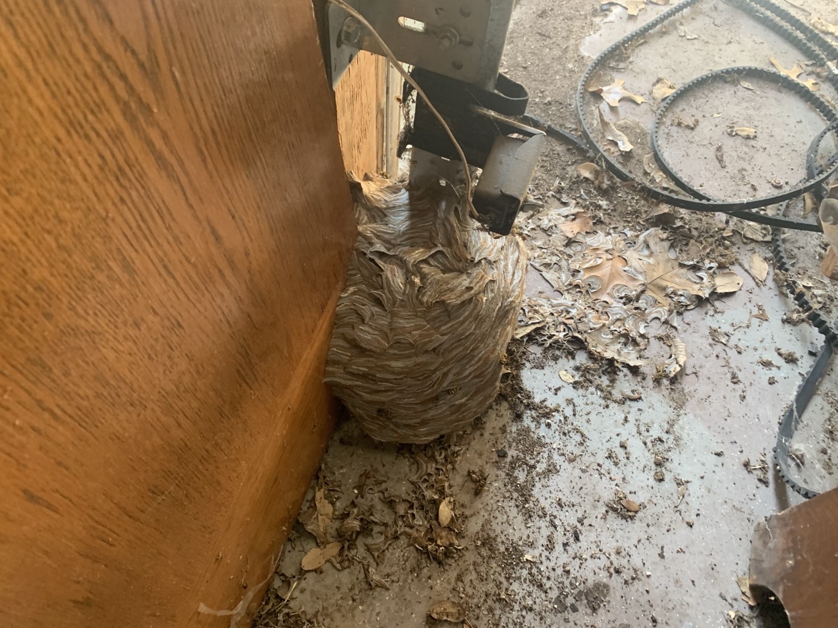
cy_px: 314
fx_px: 629
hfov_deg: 67.3
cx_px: 419
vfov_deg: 53.1
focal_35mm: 26
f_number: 1.8
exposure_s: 1/60
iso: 250
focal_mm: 4.25
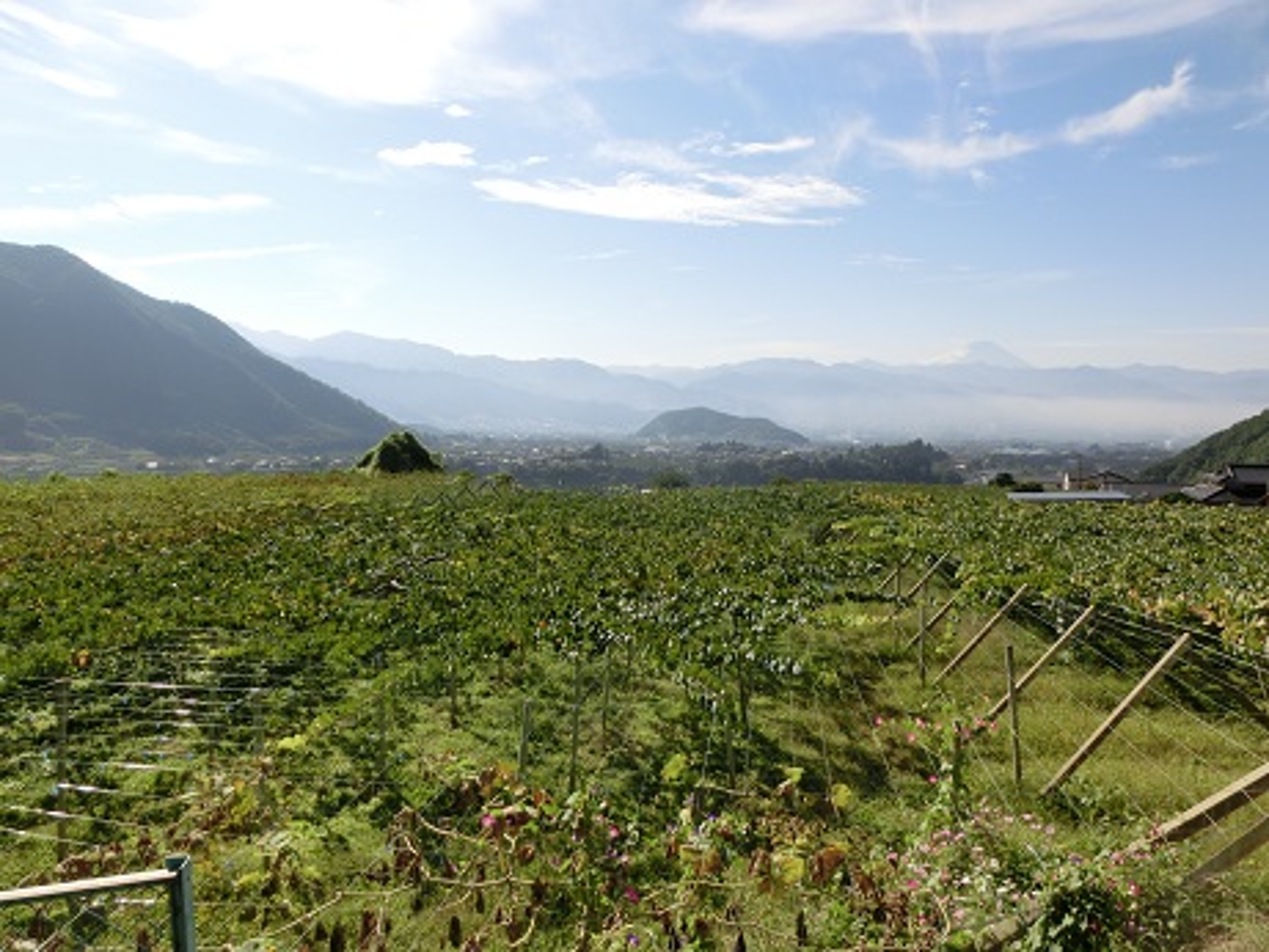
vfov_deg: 56.8
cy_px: 476
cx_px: 634
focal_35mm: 24
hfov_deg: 71.6
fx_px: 880
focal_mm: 4.24
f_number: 7.9
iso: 80
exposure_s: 1/200
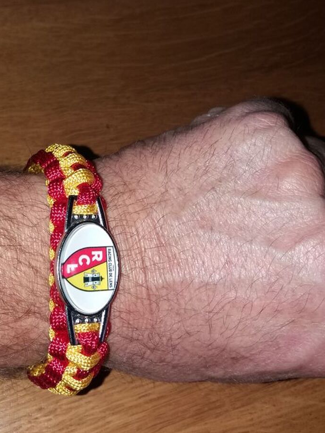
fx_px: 513
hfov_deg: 34.9
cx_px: 114
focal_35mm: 41
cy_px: 193
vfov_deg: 45.7
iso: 64
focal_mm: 3.7
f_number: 1.9
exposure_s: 1/149
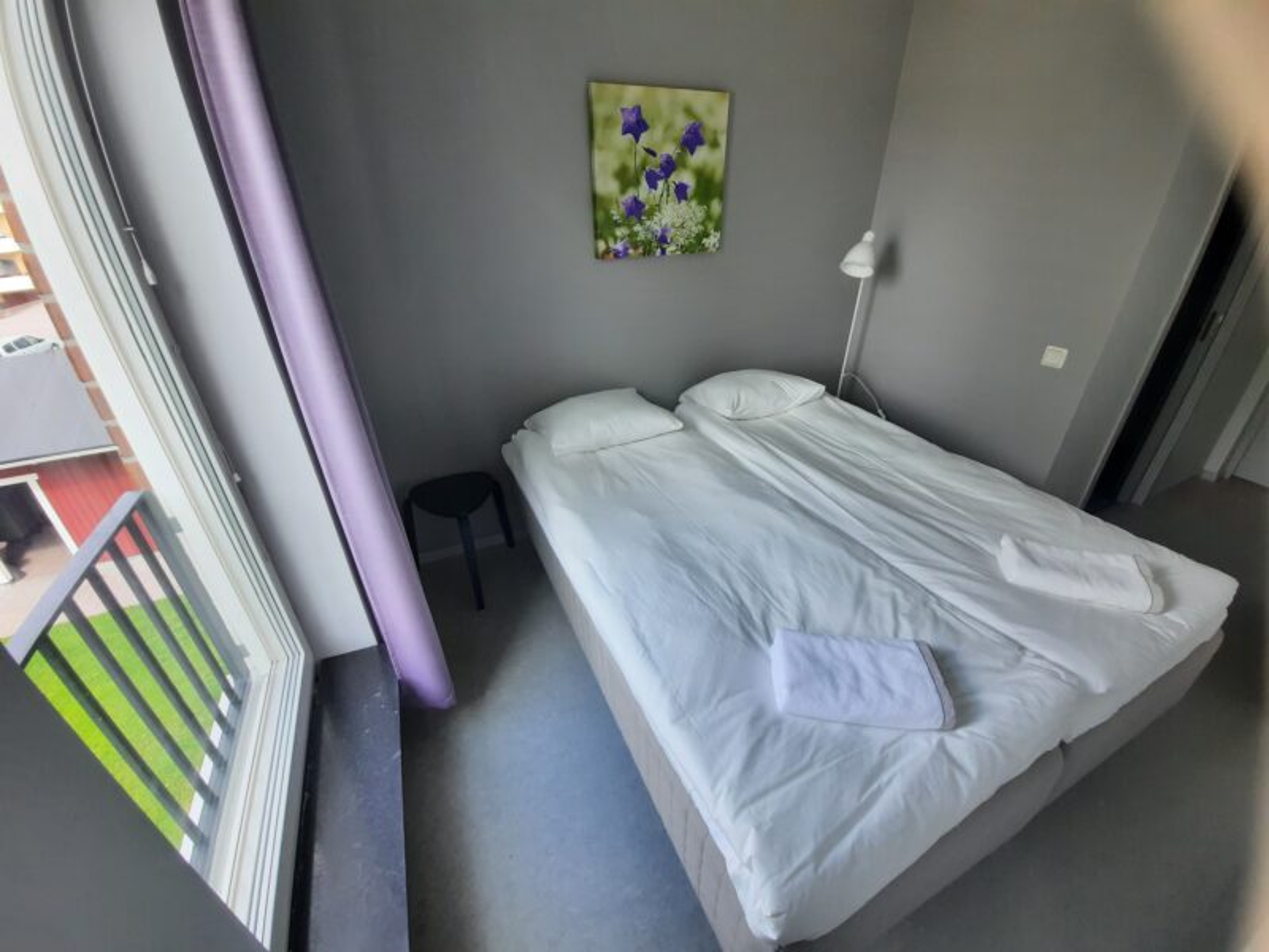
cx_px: 634
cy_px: 476
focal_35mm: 13
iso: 64
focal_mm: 1.74
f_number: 2.2
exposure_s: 1/100
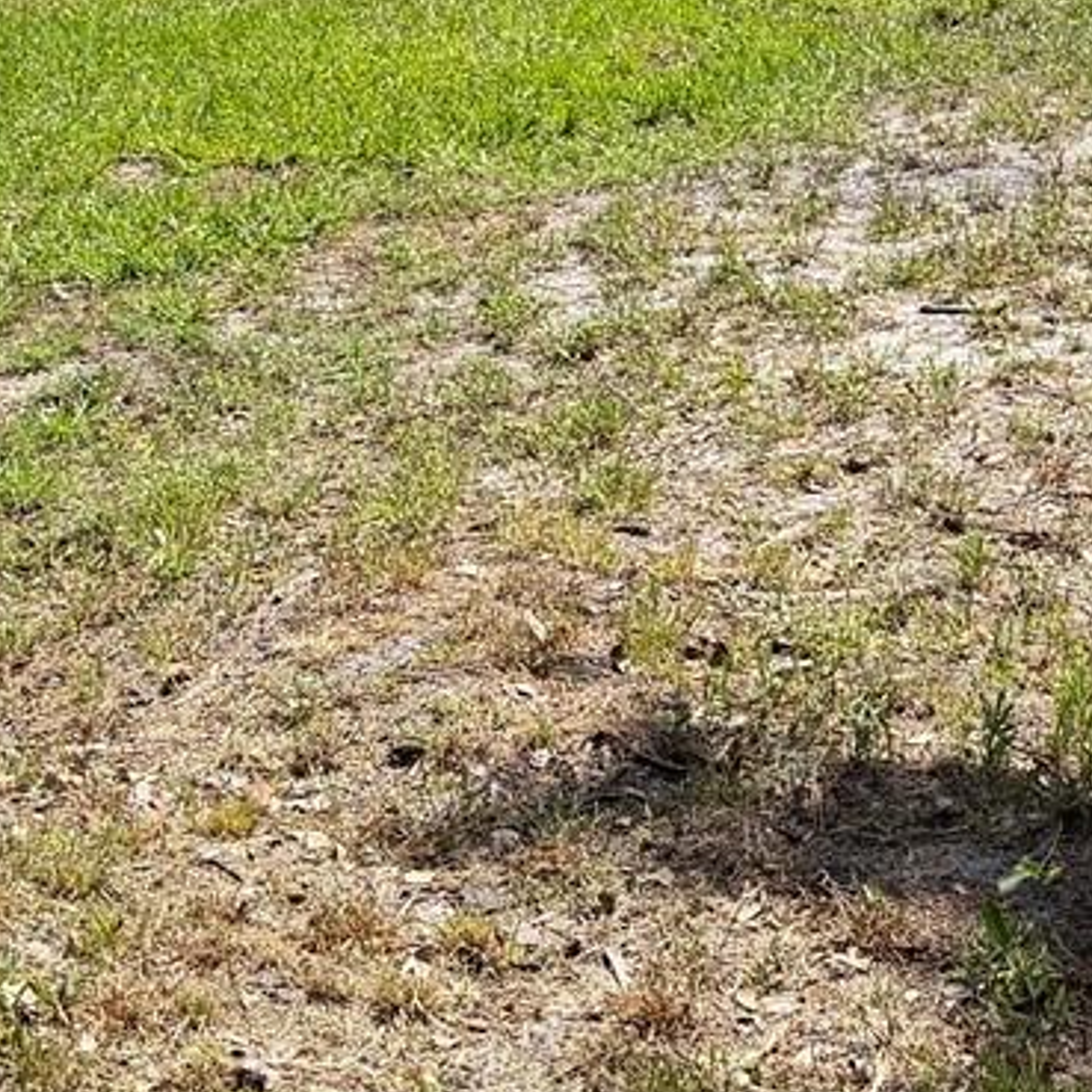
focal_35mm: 92
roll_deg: +2.1
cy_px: -331
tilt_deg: -5.7
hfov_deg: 18.7
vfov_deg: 17.7
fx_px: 3284
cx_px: 885
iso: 100
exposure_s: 1/3584
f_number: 1.78
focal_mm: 6.76
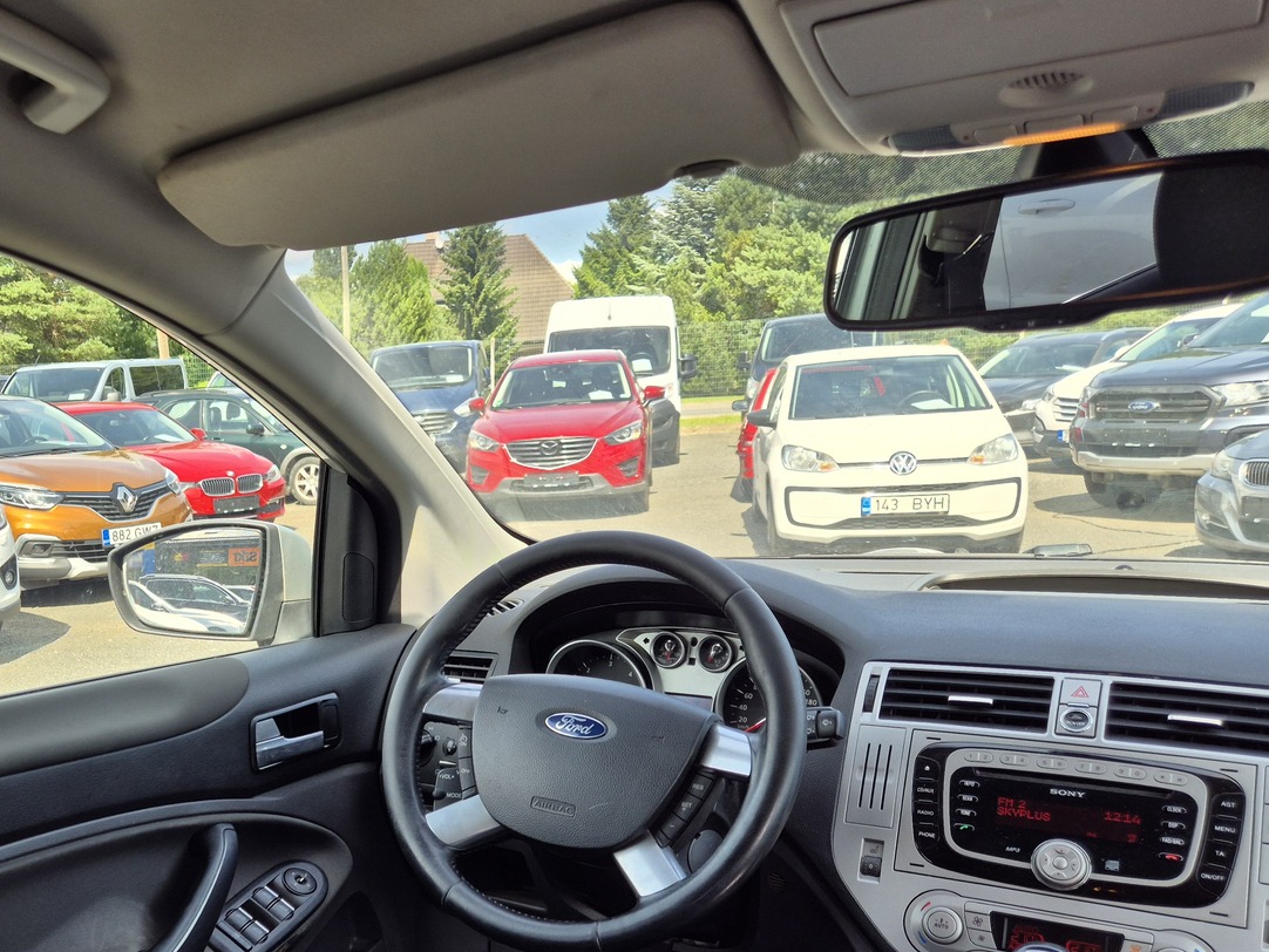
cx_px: 338
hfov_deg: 51.9
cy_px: 616
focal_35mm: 34
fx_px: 1247
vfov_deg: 41.4
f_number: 1.8
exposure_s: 1/372
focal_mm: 5.4
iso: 25
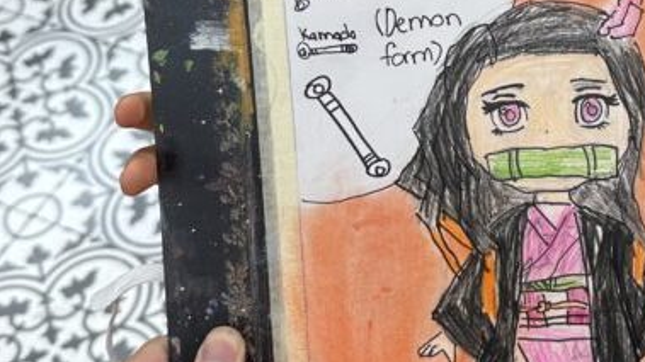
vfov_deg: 16.8
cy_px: -59
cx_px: 514
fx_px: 1180
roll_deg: +0.0
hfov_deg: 29.9
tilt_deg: -42.9
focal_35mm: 69
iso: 100
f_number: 1.78
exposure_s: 1/100
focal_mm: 6.86
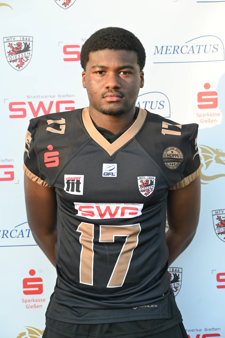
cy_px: 169
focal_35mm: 70
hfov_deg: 19.4
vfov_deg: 28.9
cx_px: 112
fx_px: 657
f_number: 6
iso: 400
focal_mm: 70
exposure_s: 1/125
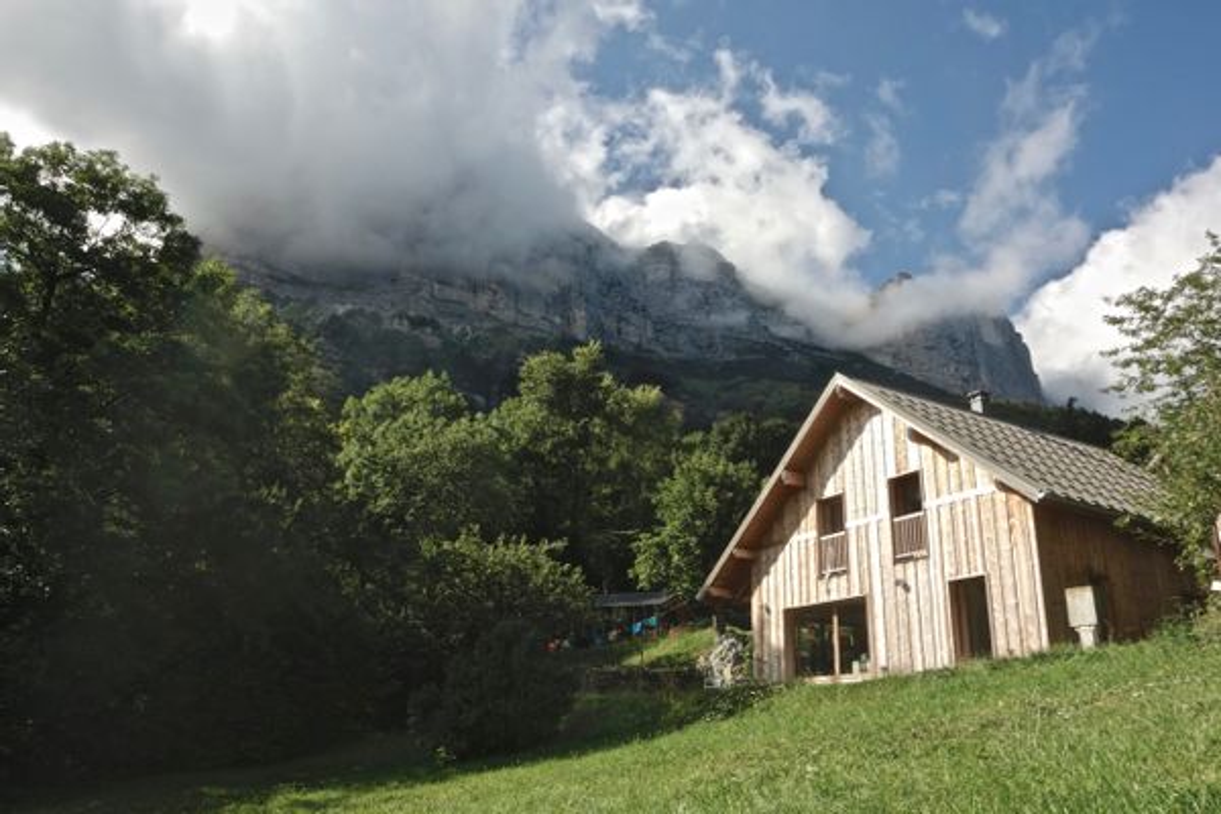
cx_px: 610
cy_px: 407
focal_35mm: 28
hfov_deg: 65.5
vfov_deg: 46.4
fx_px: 950
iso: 80
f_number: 11
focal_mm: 10.4
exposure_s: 1/80
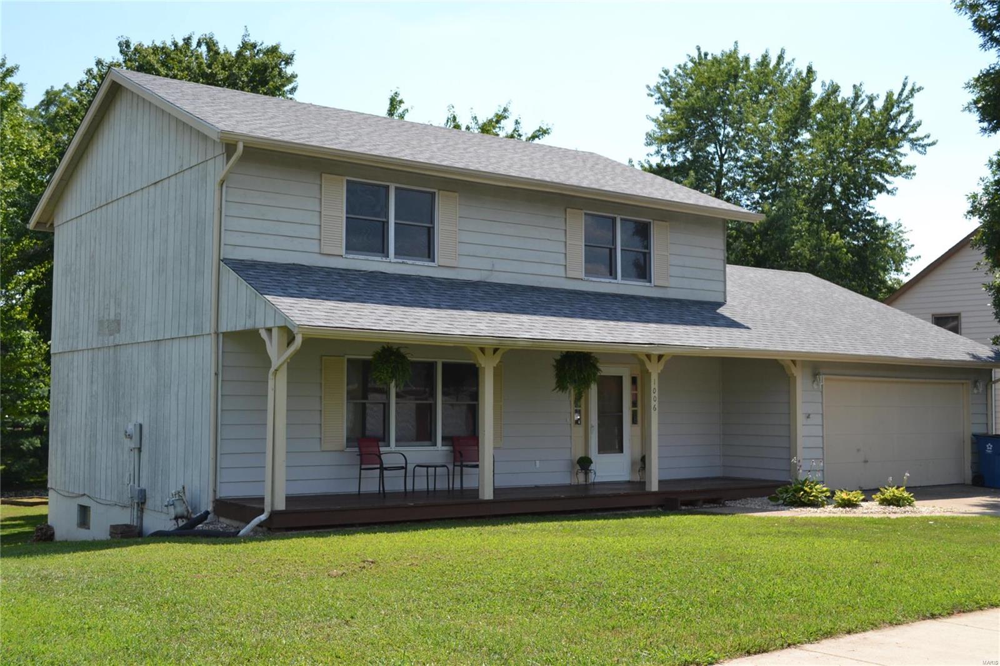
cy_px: 333
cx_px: 500
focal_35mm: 39
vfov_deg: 34.2
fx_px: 1083
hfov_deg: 49.6
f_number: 7.1
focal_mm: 26
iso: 100
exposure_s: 1/250
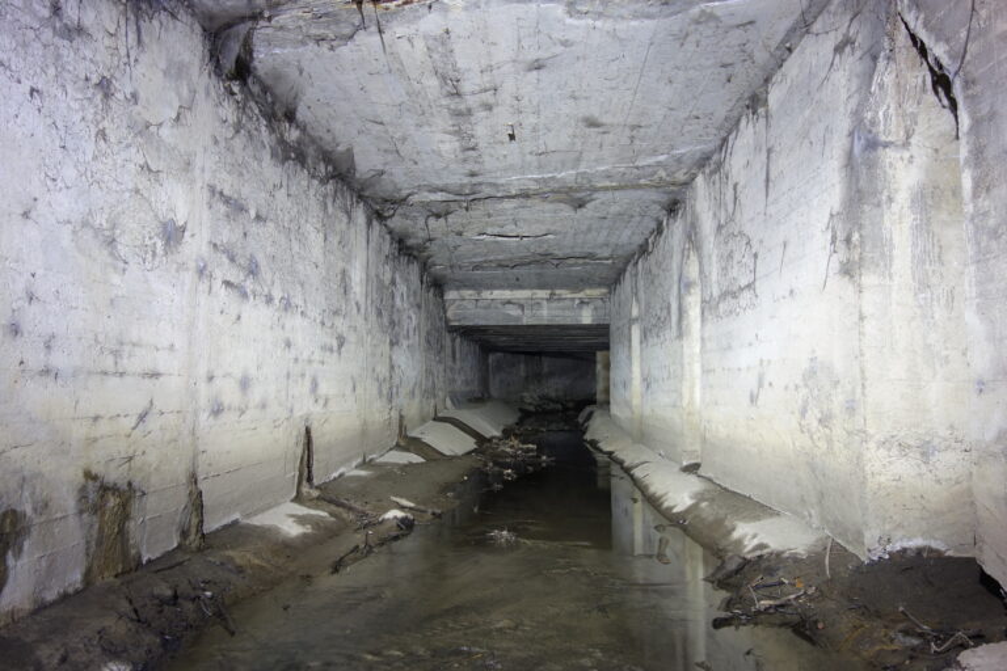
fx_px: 783
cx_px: 504
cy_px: 336
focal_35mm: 28
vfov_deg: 46.4
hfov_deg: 65.5
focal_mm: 10.4
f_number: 2.5
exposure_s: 2.5
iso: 125
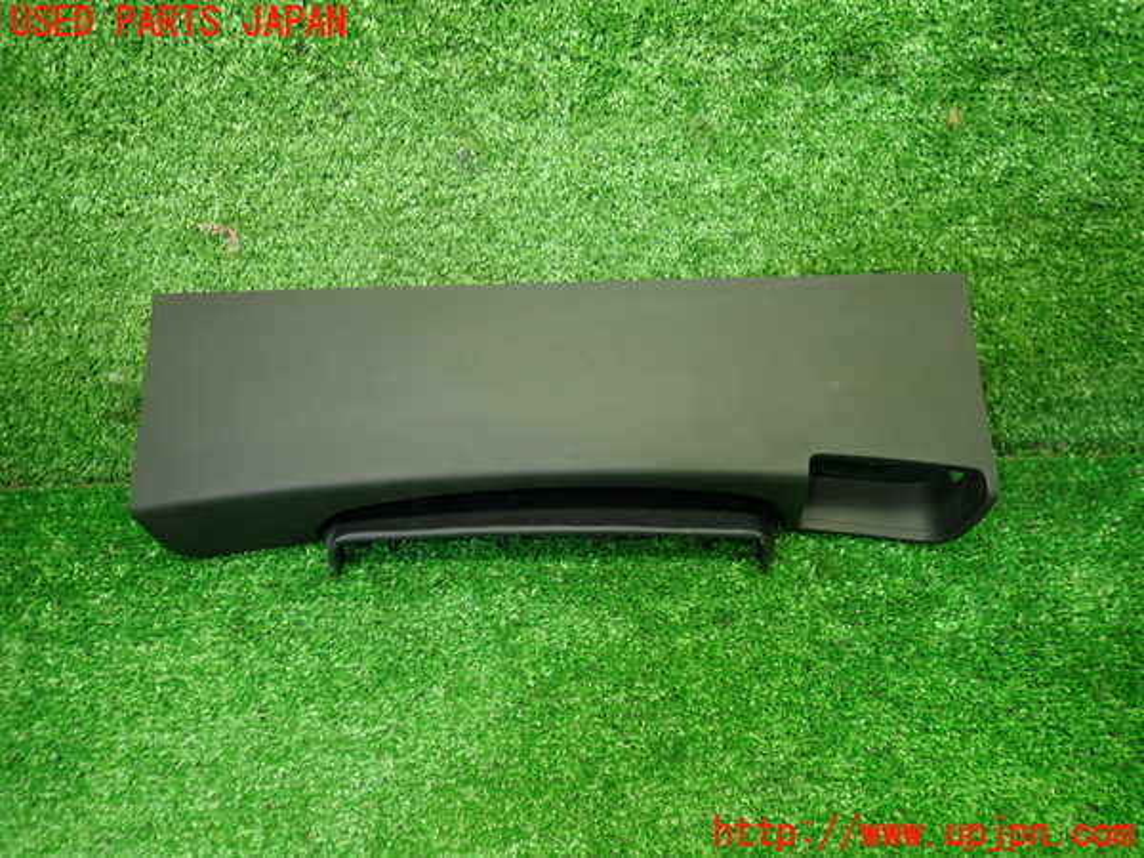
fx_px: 826
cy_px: 429
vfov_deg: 54.9
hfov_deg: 69.4
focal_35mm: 25
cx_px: 572
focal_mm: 4.5
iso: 200
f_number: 2
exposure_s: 1/40
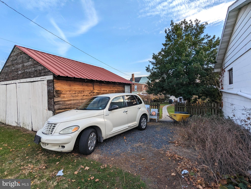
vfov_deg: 78.2
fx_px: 116
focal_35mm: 16
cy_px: 94
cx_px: 126
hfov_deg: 94.4
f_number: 2.2
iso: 51
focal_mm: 2.35
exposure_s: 1/1550
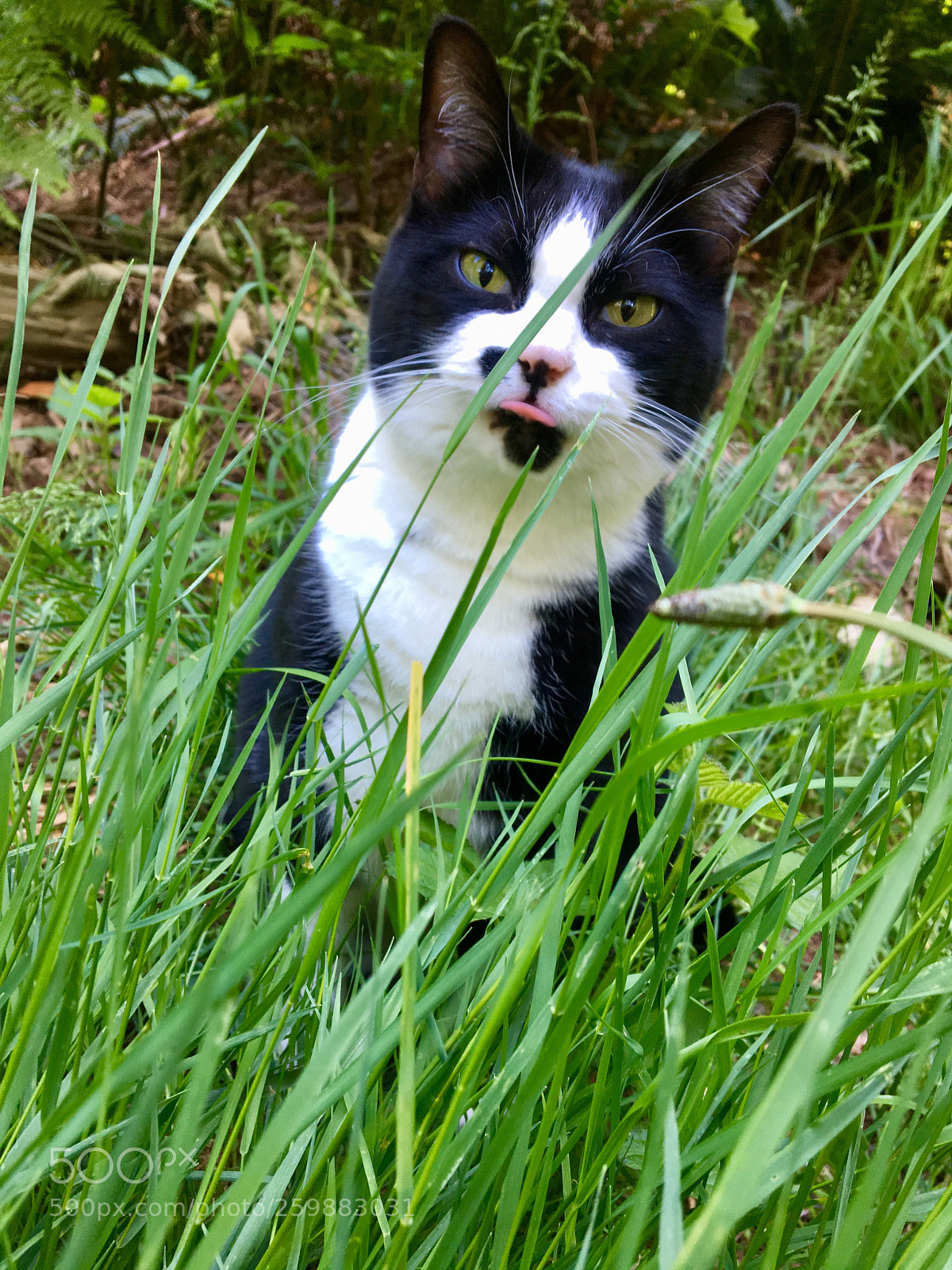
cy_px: 635
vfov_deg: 61.7
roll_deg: -11.3
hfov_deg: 48.2
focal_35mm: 29
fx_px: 1063
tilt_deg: -17.5
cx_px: 476
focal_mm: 4.15
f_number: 2.2
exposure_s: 1/30
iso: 40
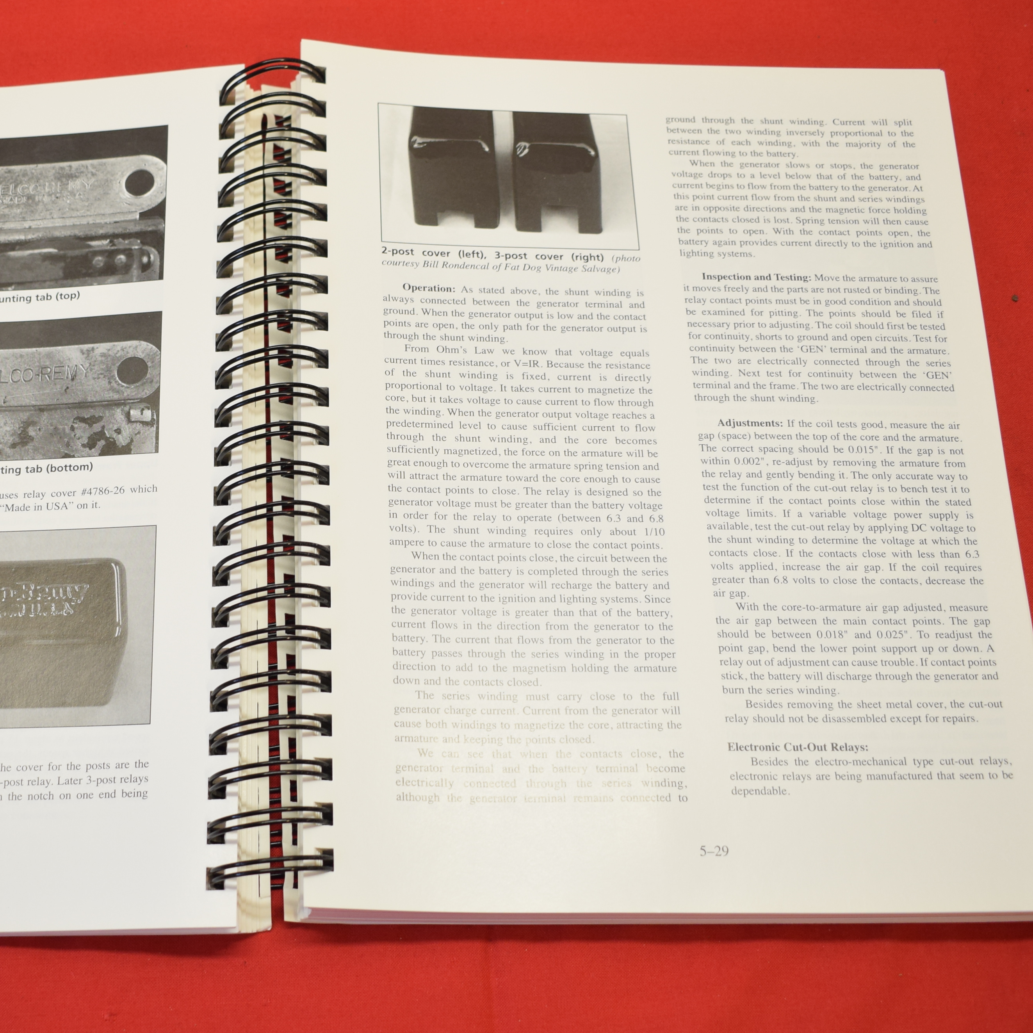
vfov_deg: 32.8
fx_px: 1756
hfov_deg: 32.3
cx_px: 275
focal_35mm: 52
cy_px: 526
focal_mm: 24
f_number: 5
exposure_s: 1/60
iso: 400
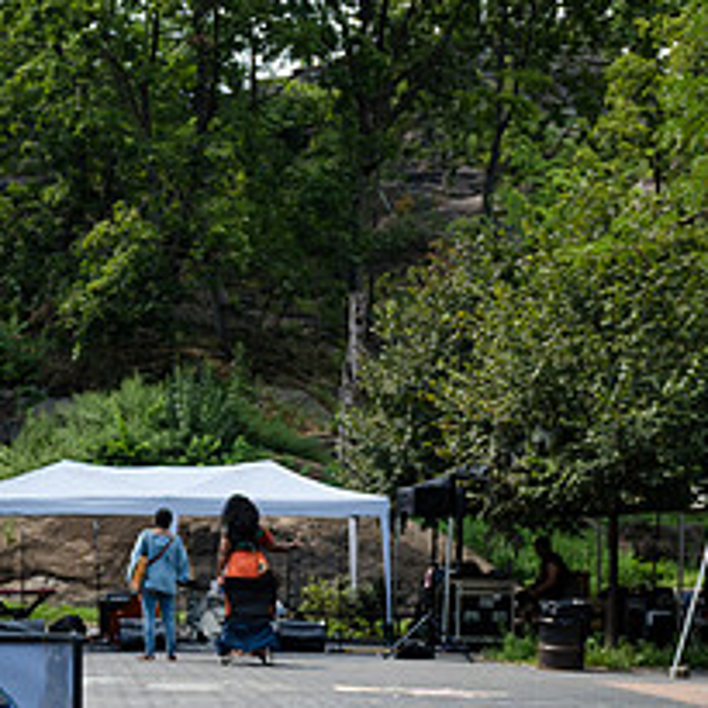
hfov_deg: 24.8
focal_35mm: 68
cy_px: 708
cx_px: 103
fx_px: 1574
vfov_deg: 24.2
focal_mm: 26
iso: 200
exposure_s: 1/500
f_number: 3.5
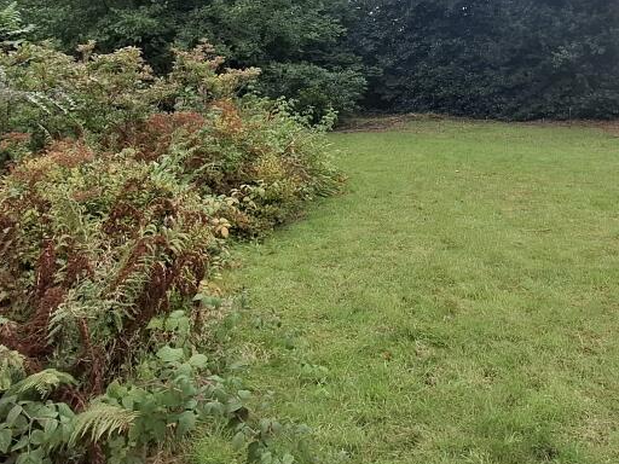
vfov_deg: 39.7
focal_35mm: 32
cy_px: 17
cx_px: 339
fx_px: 572
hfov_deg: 56.7
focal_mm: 1.64
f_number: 2.2
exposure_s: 1/1026
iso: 40
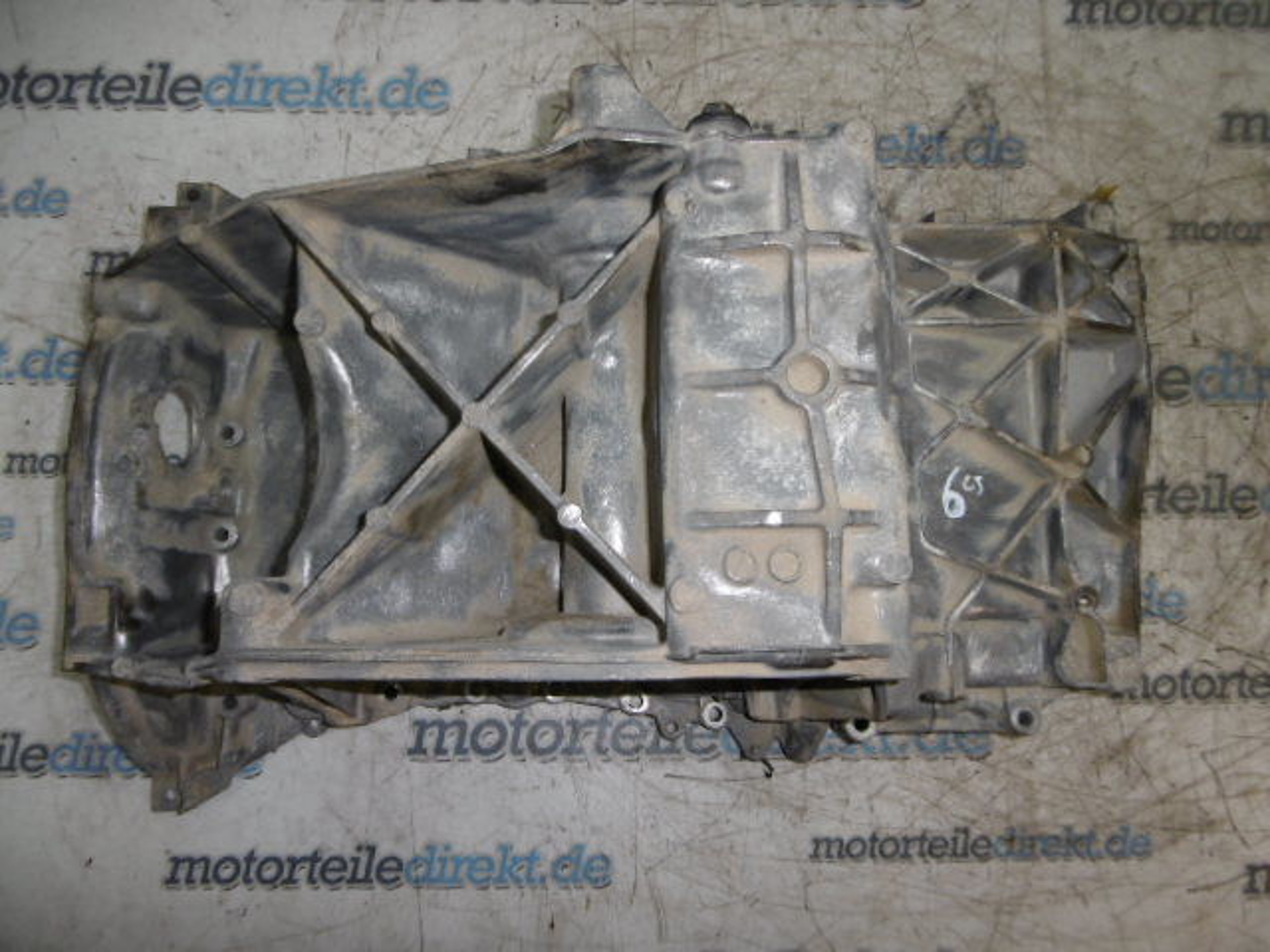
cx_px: 635
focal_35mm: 24
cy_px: 476
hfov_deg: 71.6
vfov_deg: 56.8
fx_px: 881
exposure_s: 1/60
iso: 100
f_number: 3.1
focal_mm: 4.3
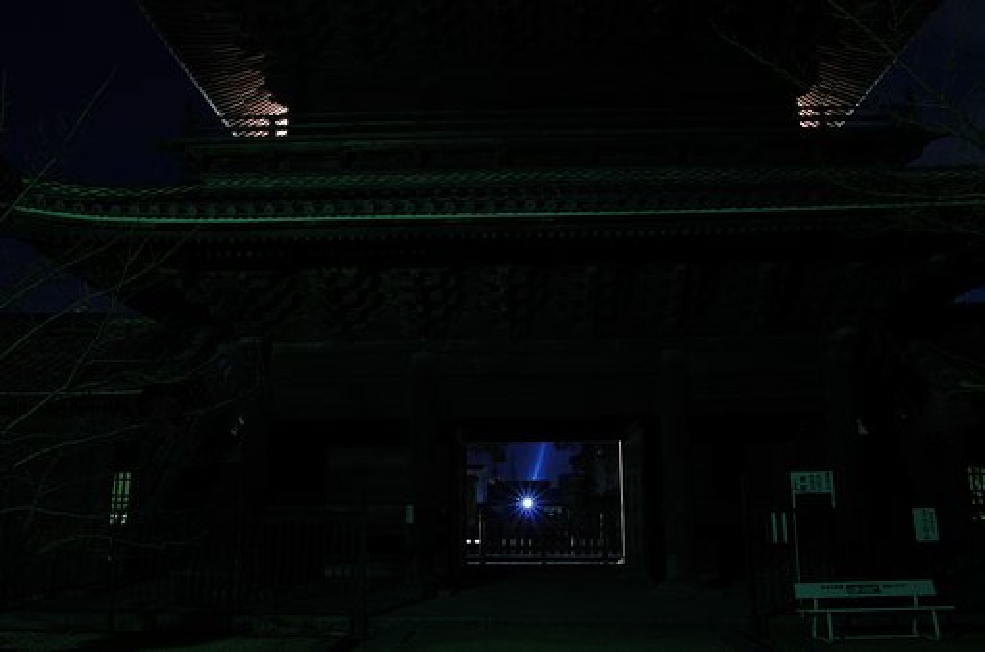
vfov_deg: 46.2
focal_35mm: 28
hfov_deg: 65.6
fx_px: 764
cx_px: 492
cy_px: 326
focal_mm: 19
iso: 400
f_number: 6.3
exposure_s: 3
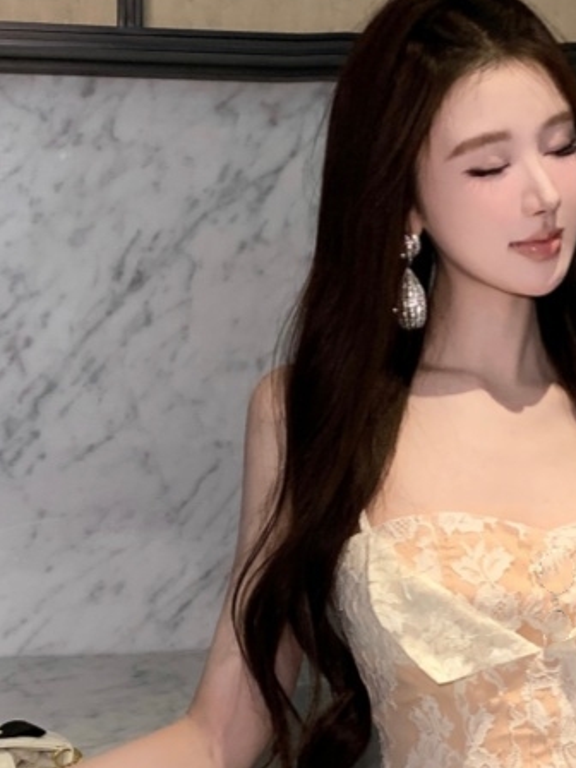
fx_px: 1287
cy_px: 694
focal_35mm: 58
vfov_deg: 31.6
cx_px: 492
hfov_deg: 24.7
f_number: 1.8
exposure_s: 1/50
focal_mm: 4.25
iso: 125
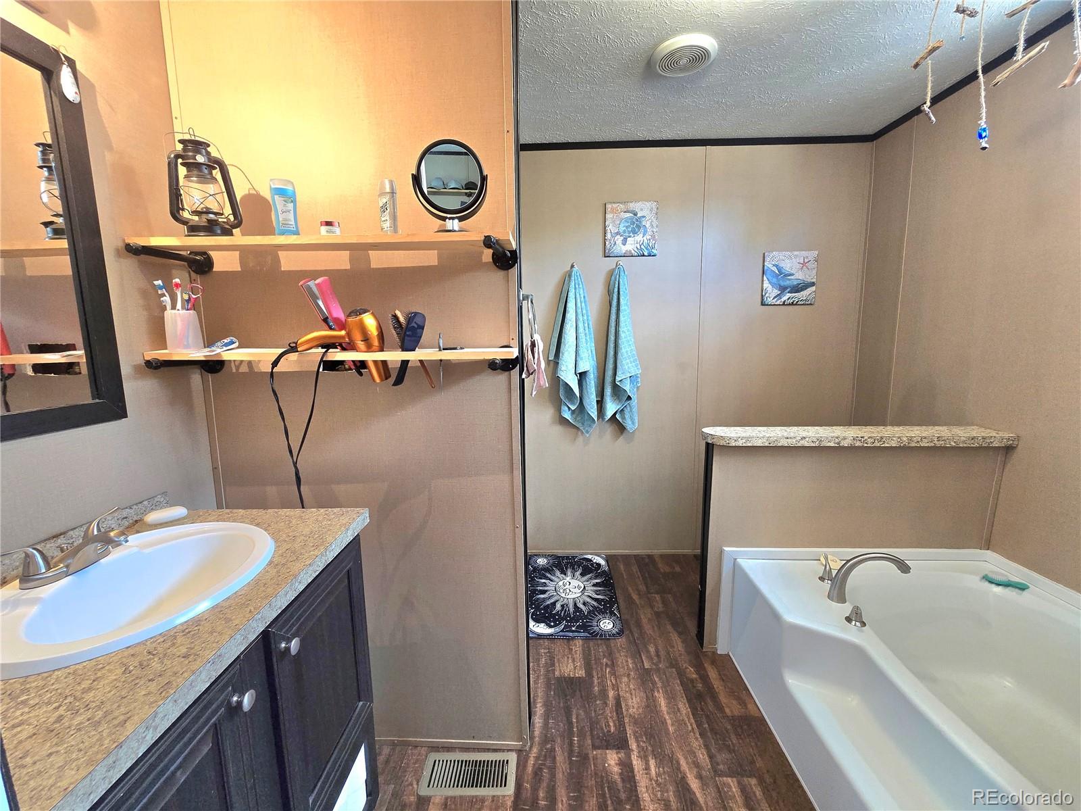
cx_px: 540
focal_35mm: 13
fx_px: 406
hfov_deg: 106.2
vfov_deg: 89.9
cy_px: 406
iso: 320
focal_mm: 2.2
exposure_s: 1/60.2
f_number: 2.2
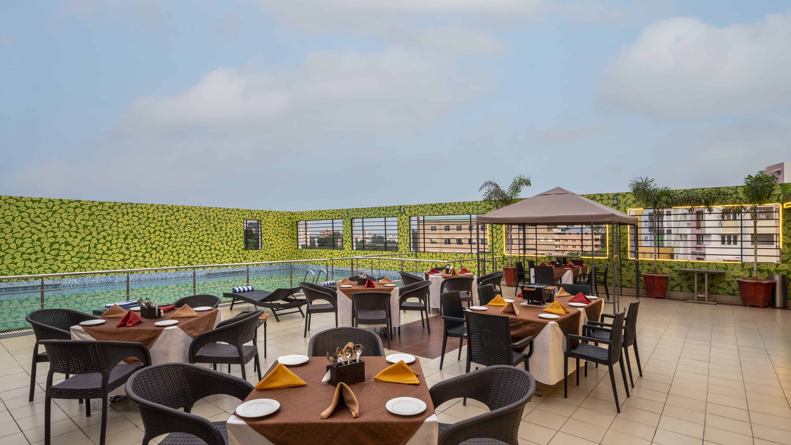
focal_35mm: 19
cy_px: 230
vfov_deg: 59.6
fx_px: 389
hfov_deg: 91.0
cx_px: 399
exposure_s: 1/13
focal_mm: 17.5
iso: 400
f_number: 11
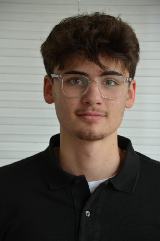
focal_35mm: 150
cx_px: 80
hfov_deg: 9.1
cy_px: 120
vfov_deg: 13.7
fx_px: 1005
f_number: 5.6
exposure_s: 1/30
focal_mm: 100
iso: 640
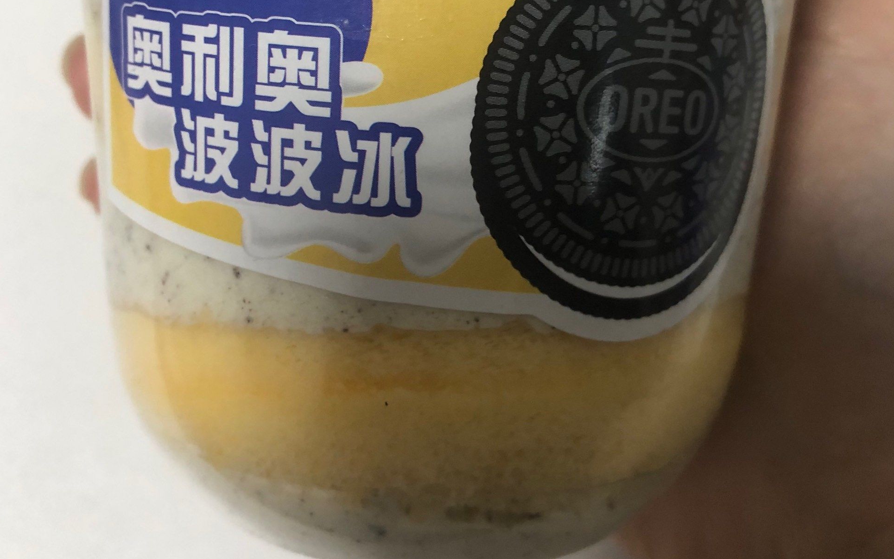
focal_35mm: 42
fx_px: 1023
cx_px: 427
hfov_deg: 47.2
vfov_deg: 29.8
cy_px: 109
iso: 64
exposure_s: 1/17
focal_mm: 4
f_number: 1.8
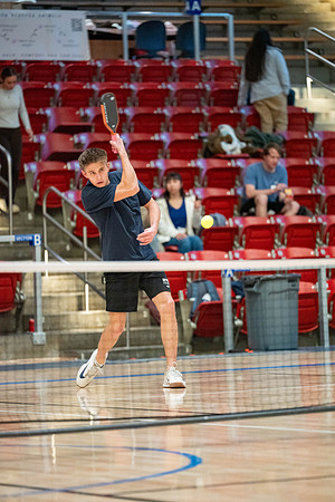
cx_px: 168
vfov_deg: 10.3
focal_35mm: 200
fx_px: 2791
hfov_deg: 6.9
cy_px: 251
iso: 5000
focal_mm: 200
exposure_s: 1/500
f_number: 2.8
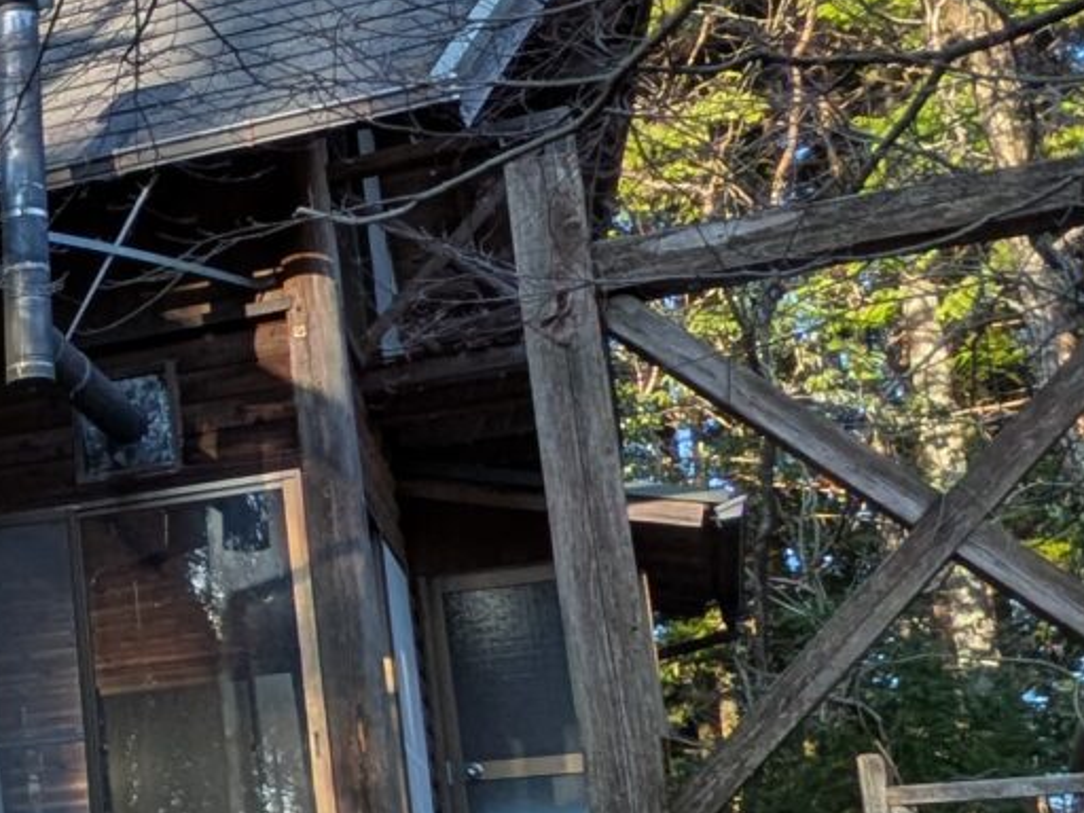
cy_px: 616
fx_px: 2192
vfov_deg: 20.8
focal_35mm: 70
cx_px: -455
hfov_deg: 23.3
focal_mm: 1.83
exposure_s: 1/650
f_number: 2.2
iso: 49
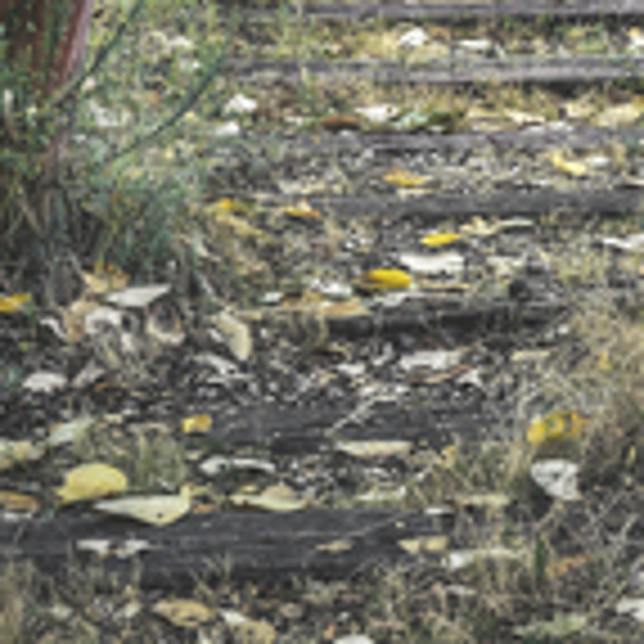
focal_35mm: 178
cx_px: 342
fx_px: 3747
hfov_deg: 9.8
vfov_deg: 9.2
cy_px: -685
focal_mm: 50
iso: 64
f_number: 11
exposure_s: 1/6
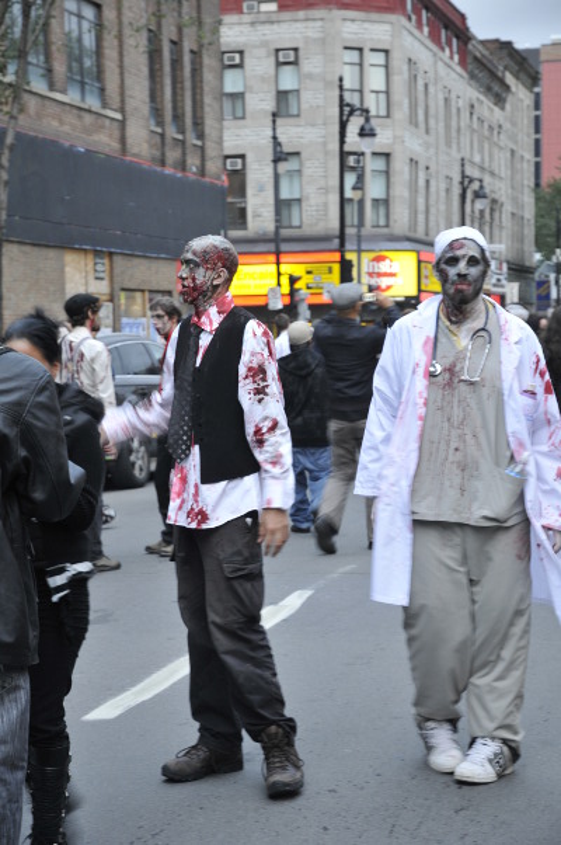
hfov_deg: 17.5
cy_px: 422
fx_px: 1827
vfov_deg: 26.0
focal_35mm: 78
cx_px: 280
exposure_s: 1/20
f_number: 5
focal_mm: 52
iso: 400
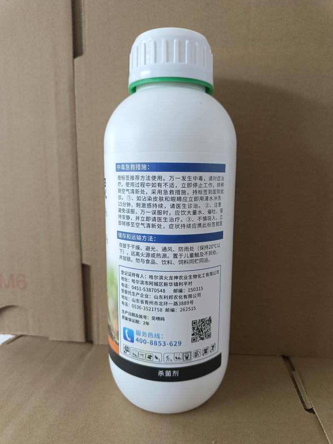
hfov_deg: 58.9
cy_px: 222
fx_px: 295
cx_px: 166
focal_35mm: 23
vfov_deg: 73.9
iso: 1081
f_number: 1.88
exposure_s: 1/100
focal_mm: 5.59
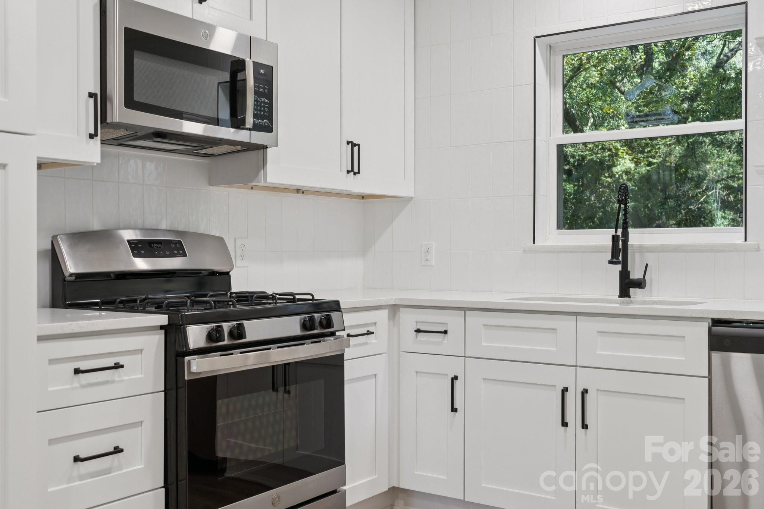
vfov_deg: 35.9
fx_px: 785
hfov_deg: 51.9
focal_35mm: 37
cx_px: 382
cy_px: 254
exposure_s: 1/20
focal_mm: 37
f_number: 7.1
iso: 160
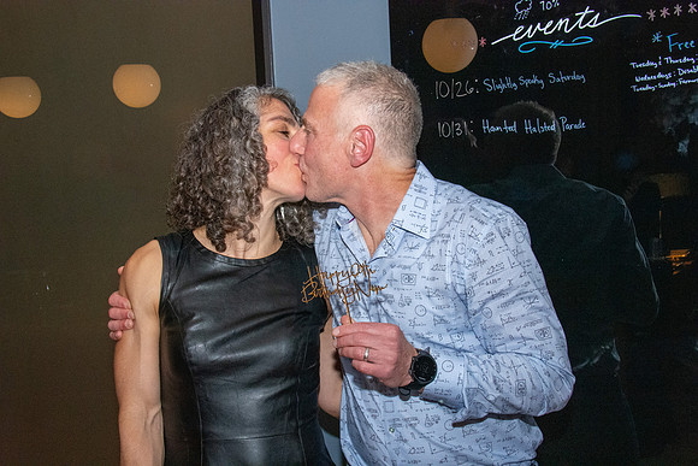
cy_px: 233
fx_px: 1018
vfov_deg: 25.8
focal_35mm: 52
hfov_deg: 37.8
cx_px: 349
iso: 5000
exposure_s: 1/160
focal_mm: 35
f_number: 14
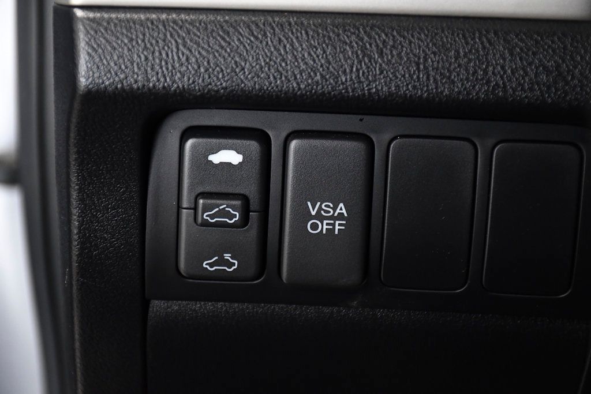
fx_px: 1970
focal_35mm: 120
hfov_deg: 17.1
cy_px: 197
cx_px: 296
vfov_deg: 11.4
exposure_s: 1/200
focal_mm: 80
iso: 2500
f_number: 5.3
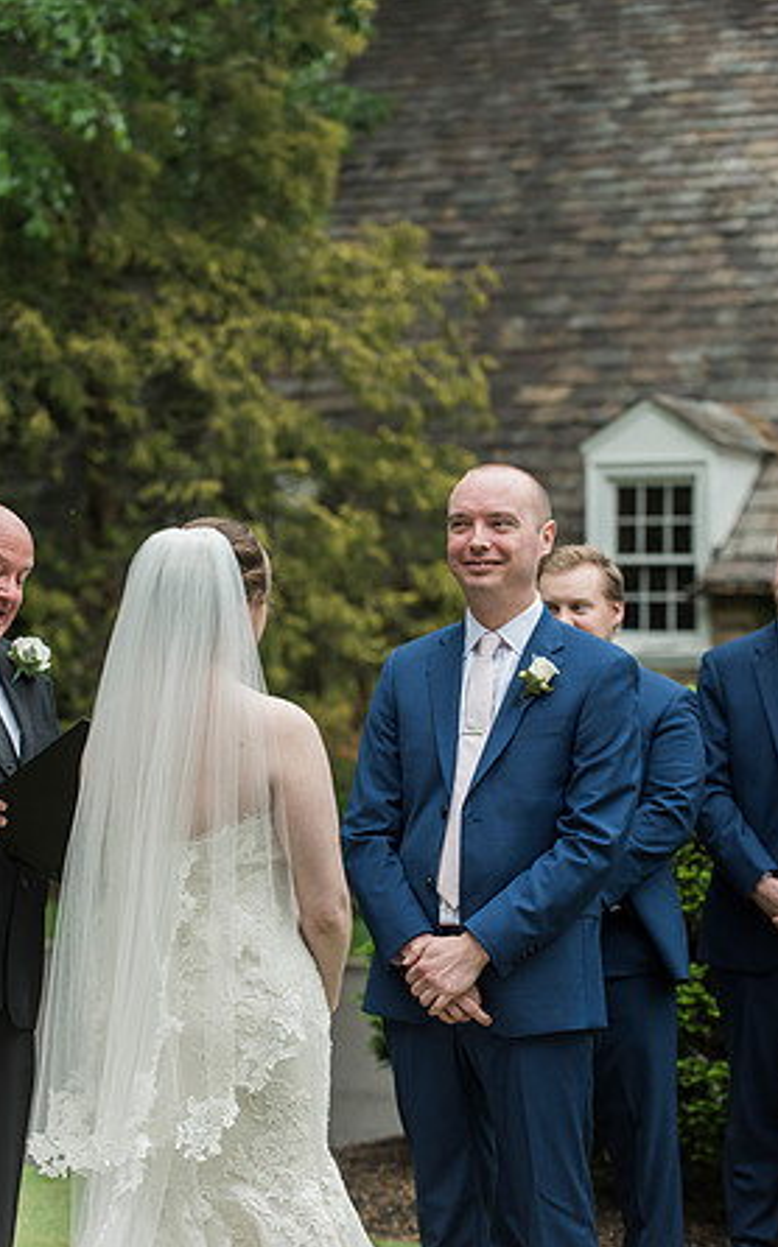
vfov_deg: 19.8
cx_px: 392
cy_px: 626
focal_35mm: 105
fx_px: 3569
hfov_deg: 12.4
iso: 800
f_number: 4
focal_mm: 102
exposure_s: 1/1000
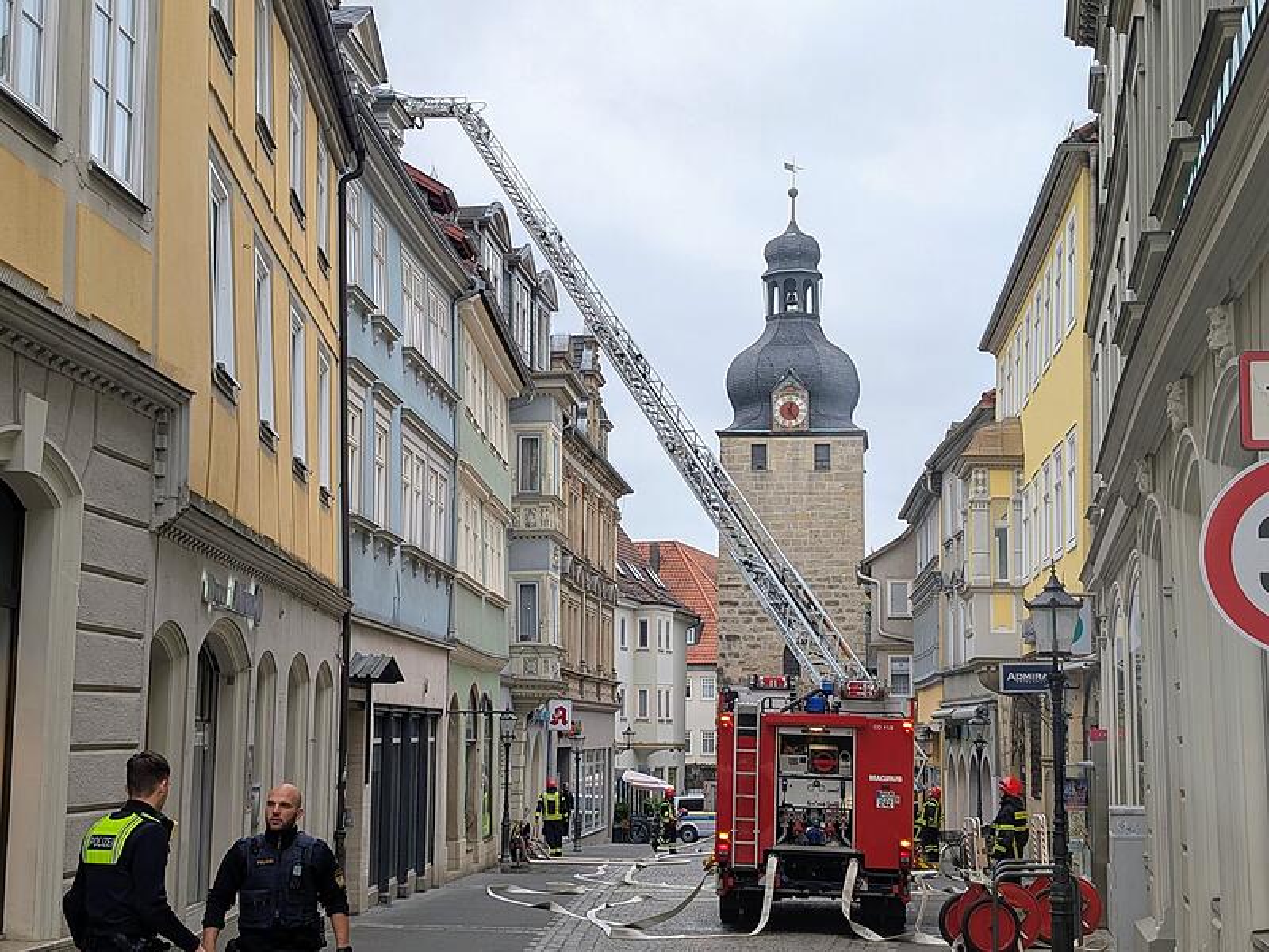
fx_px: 1796
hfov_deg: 38.9
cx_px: 634
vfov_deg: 29.7
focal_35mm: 49
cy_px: 476
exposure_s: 1/194
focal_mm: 6.9
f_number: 1.68
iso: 21
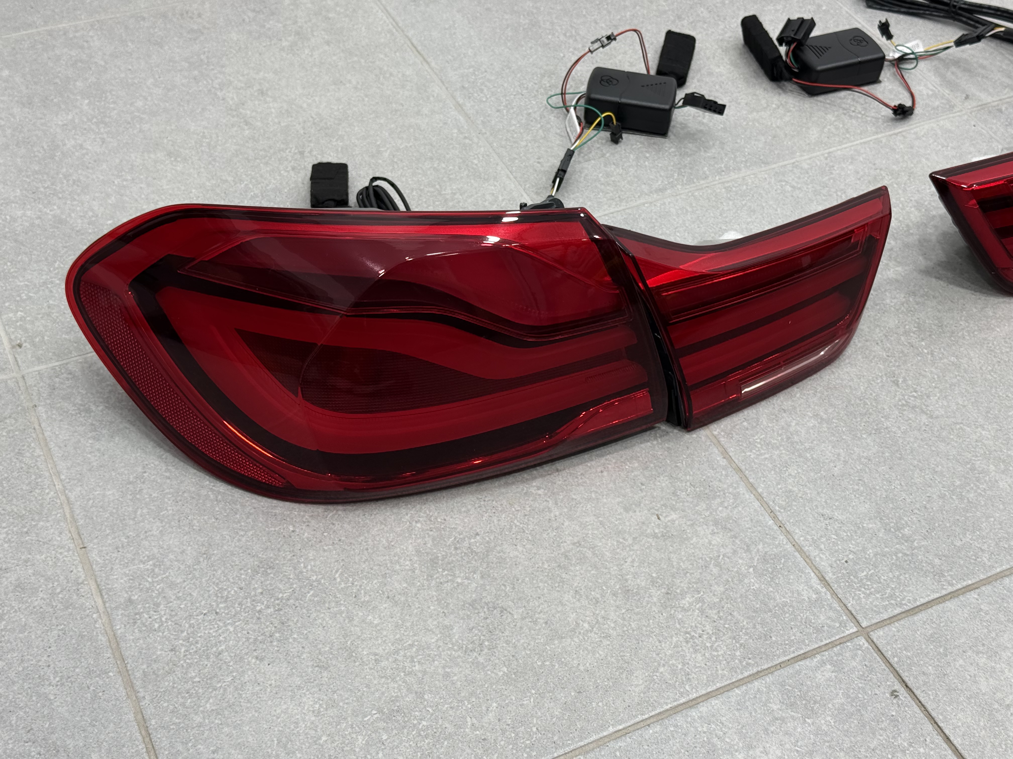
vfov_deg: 30.3
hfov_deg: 39.7
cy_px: 380
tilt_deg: -45.6
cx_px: 506
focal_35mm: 48
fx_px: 1405
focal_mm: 6.76
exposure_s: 1/257
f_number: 1.78
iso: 80
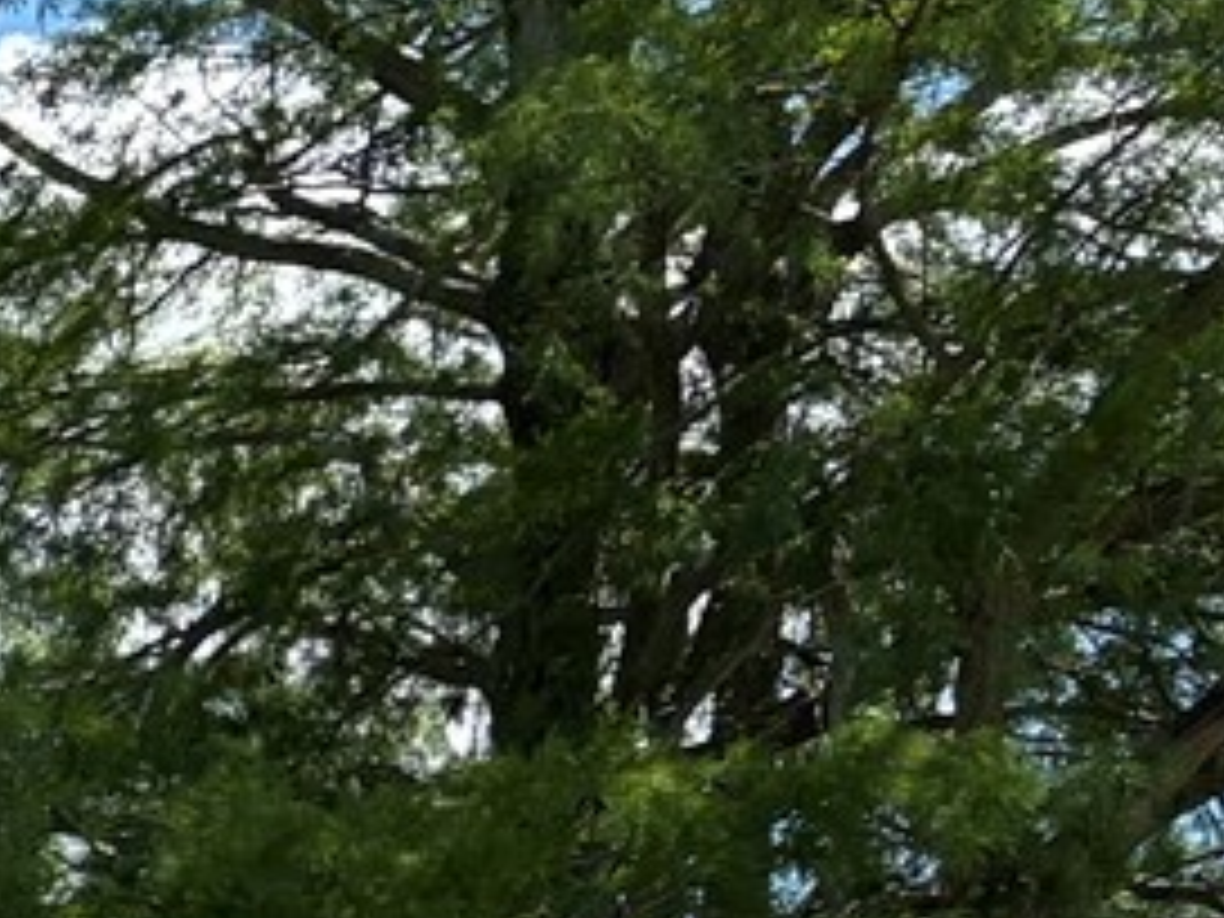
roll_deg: +0.0
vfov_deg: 8.9
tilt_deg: +1.7
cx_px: -2326
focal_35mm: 153
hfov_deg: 10.0
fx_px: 5410
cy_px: 2092
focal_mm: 5.96
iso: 50
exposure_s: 1/1706
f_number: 1.6
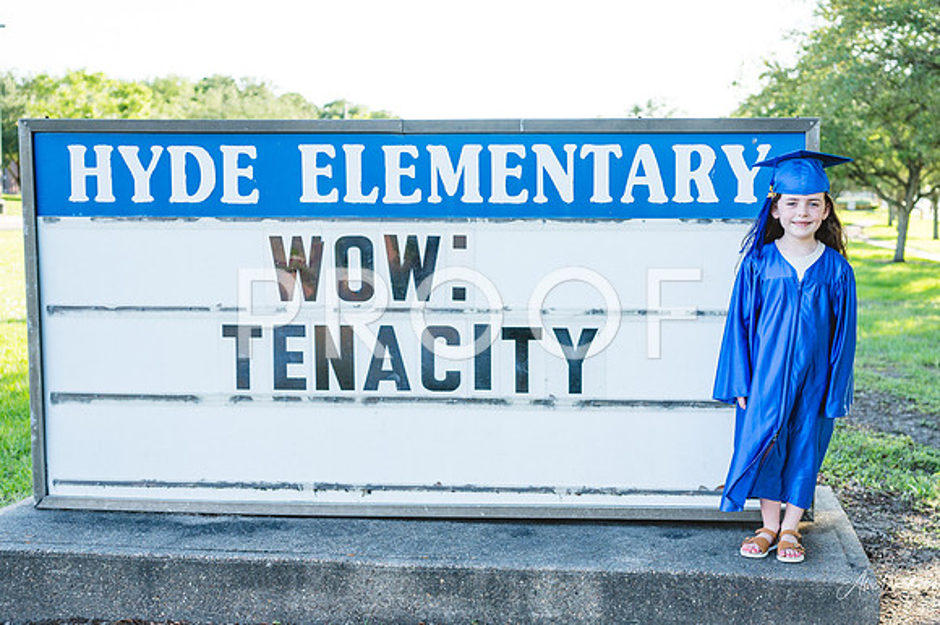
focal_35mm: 47
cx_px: 635
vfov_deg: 28.4
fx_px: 1233
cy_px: 341
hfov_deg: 41.1
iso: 250
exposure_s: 1/800
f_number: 2.8
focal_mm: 35
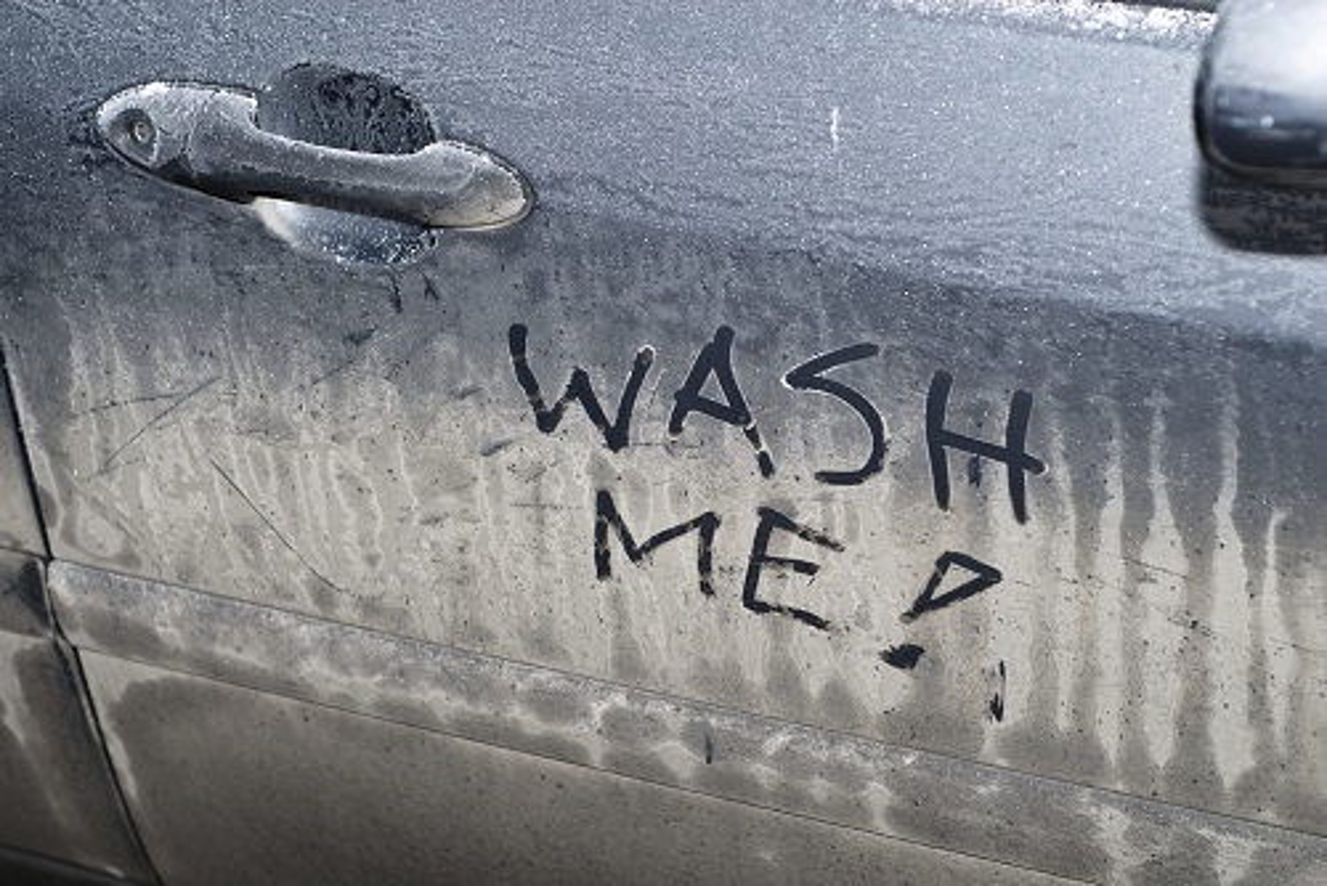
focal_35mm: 75
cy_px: 443
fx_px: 2766
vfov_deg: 18.2
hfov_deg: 27.0
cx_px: 664
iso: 100
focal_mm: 50
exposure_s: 1/200
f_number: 3.5
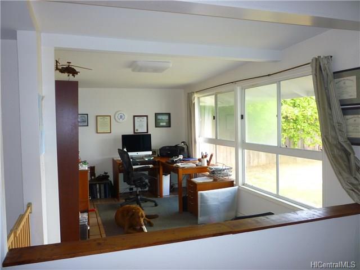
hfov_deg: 61.7
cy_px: 135
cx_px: 180
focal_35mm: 29
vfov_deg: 48.2
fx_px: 302
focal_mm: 5.2
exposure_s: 1/30
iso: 160
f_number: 3.3
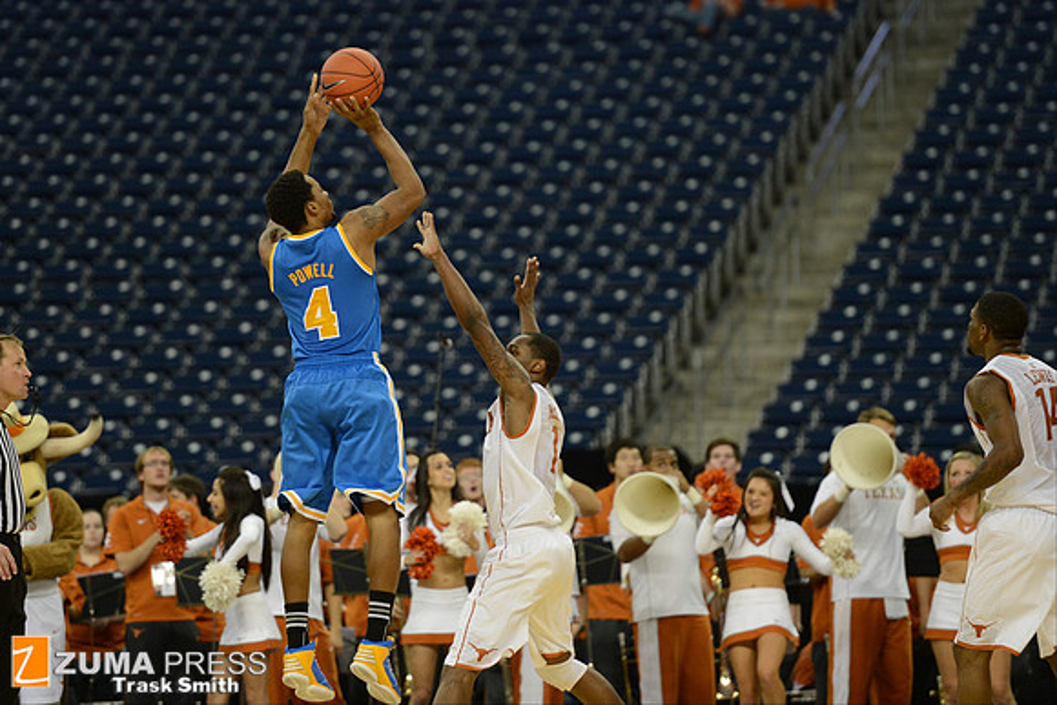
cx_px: 528
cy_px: 352
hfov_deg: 10.3
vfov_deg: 6.9
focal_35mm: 200
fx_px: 5873
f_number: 2.8
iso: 3200
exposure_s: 1/1600
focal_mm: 200
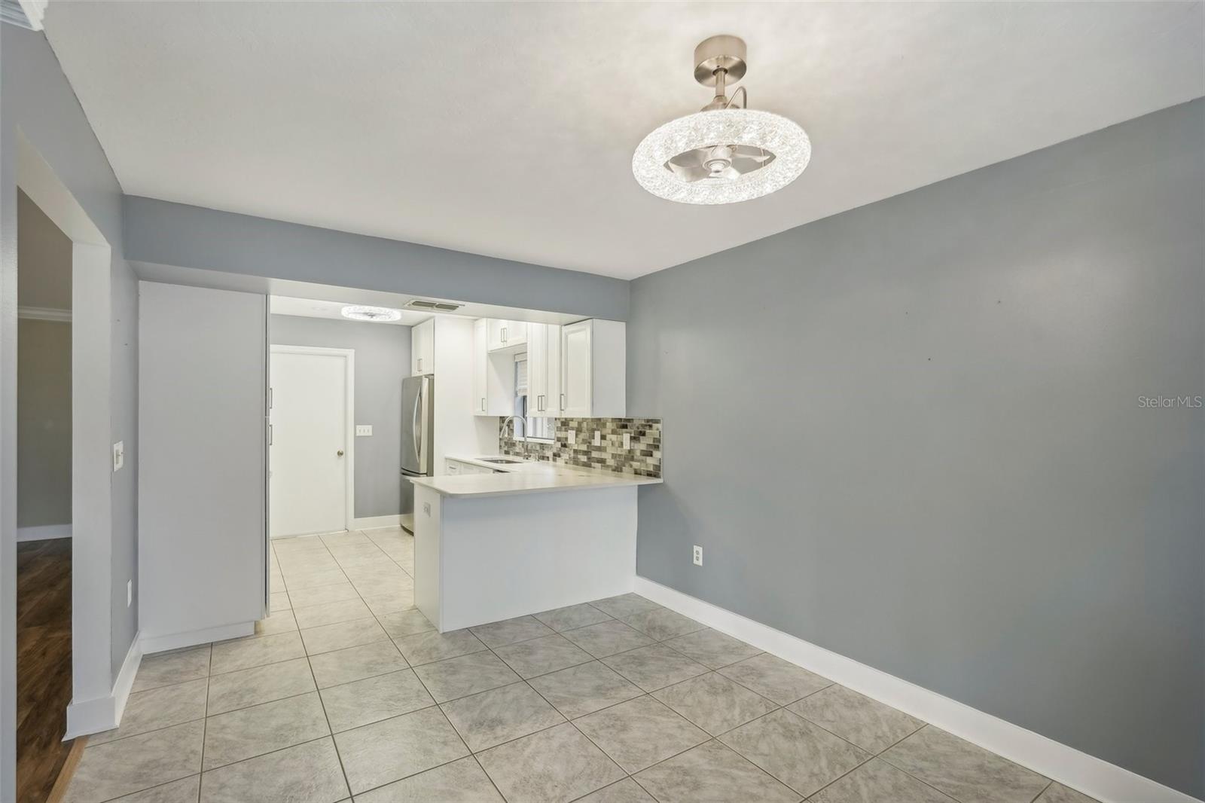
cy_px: 402
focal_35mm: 16
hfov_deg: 96.7
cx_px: 602
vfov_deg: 73.7
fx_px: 535
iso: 400
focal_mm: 16
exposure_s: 1/30
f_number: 7.1
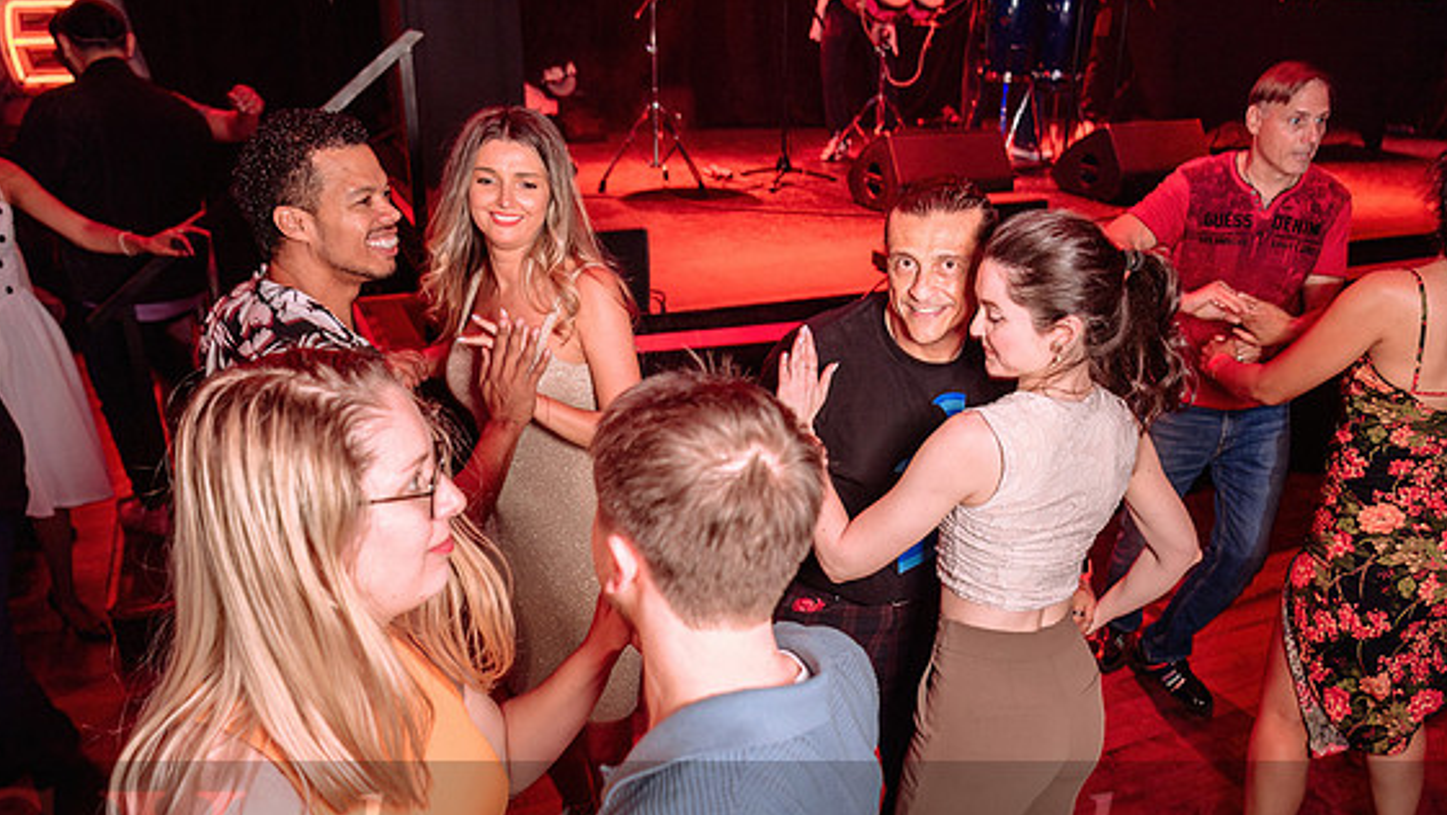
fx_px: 1113
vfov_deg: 40.1
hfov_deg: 66.0
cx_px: 779
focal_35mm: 29
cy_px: 462
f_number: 3.2
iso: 800
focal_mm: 24
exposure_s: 1/30
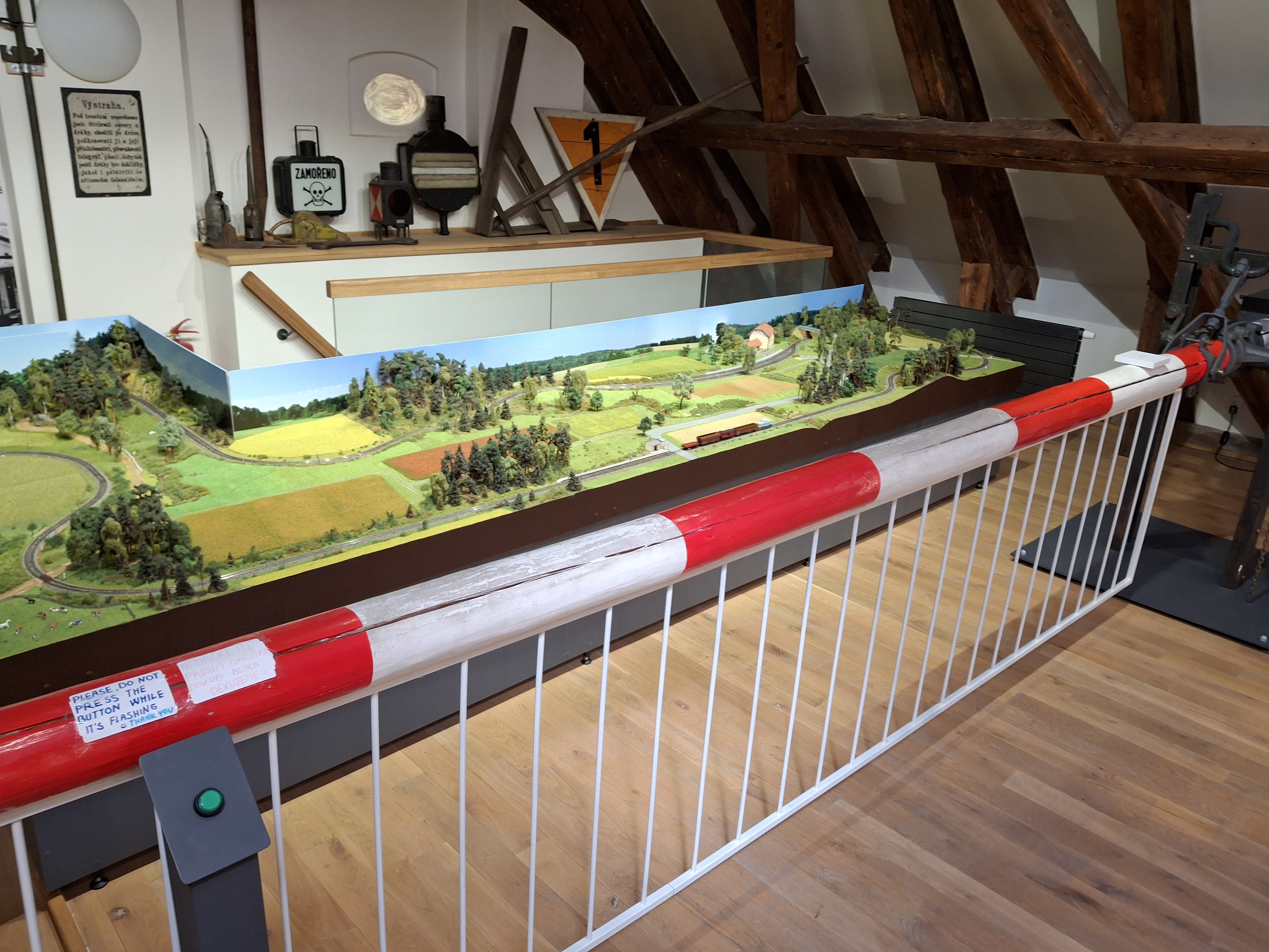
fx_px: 916
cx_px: 634
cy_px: 476
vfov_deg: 54.9
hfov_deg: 69.4
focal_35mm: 25
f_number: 1.8
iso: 125
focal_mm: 4.69
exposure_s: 1/50
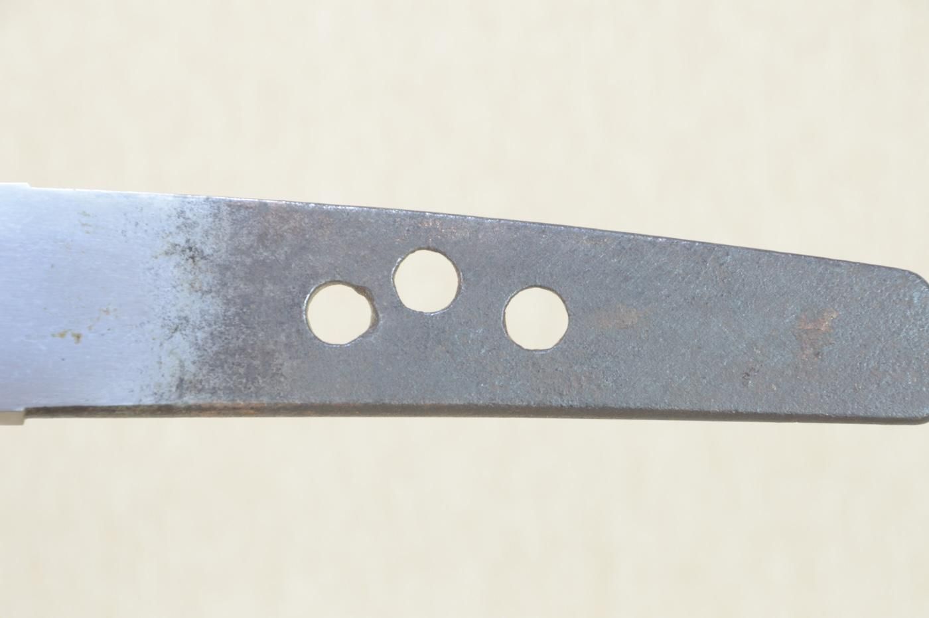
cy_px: 309
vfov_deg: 8.7
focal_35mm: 158
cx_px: 464
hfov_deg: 13.1
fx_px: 4061
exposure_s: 1/1.6
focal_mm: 105
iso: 400
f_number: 11
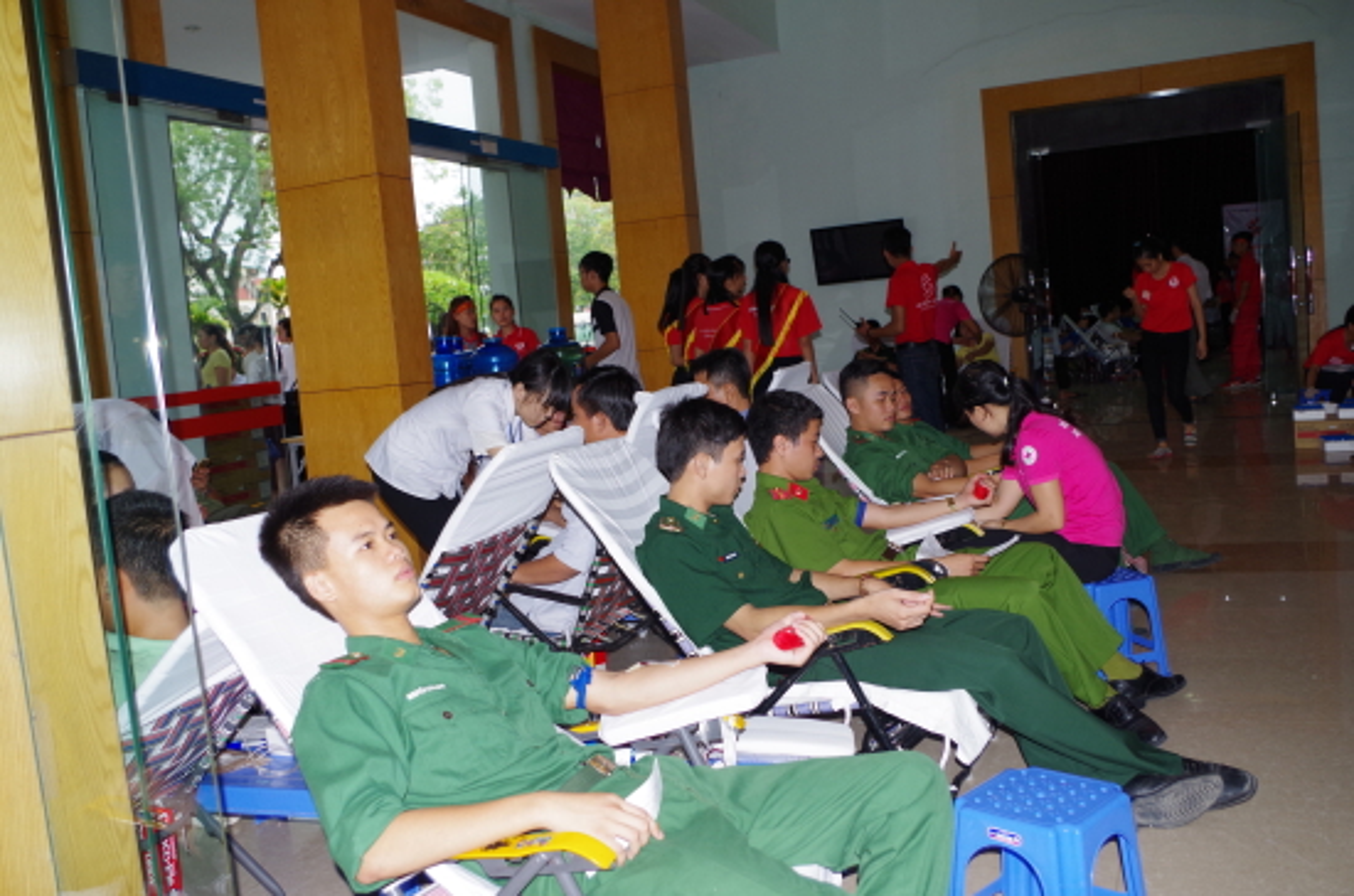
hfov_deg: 60.4
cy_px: 448
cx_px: 677
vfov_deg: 42.1
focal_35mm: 31
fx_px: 1163
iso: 400
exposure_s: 1/180
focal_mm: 21.25
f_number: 4.5
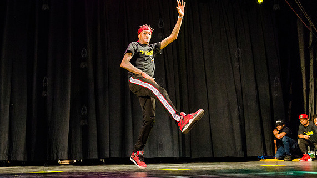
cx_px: 137
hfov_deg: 51.5
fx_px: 328
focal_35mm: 39
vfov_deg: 30.4
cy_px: 94
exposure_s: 1/1250
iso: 4000
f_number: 2.8
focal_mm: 32
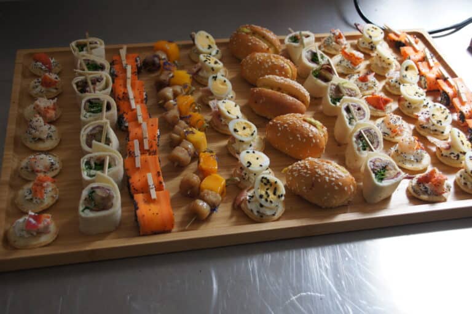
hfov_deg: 46.4
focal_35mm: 42
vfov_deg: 31.9
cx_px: 236
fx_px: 550
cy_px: 157
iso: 400
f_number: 4
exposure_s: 1/50
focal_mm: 28
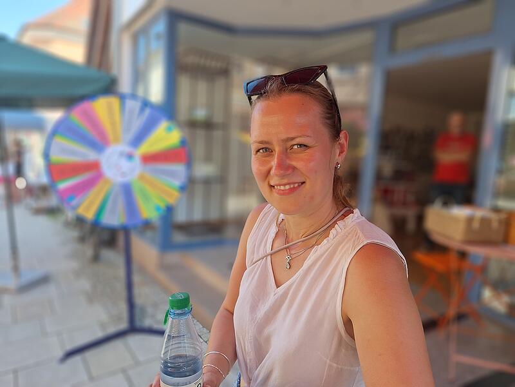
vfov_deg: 58.9
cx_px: 258
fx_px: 342
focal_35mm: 23
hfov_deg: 73.9
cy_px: 194
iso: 40
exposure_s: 1/482
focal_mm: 5.54
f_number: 1.8
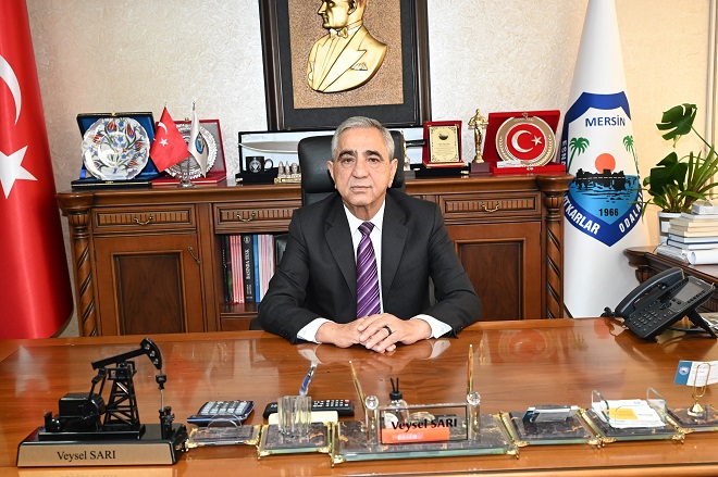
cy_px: 238
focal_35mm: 38
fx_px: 757
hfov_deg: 50.7
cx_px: 359
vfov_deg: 35.0
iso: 3200
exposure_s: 1/125
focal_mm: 38
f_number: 6.3
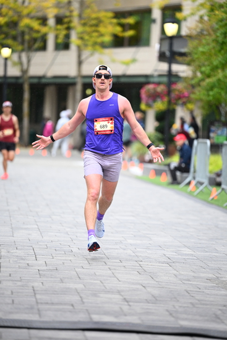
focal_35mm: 180
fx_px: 1701
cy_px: 170
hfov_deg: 7.6
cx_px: 114
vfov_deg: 11.4
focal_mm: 180
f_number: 2.8
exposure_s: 1/1600
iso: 1250
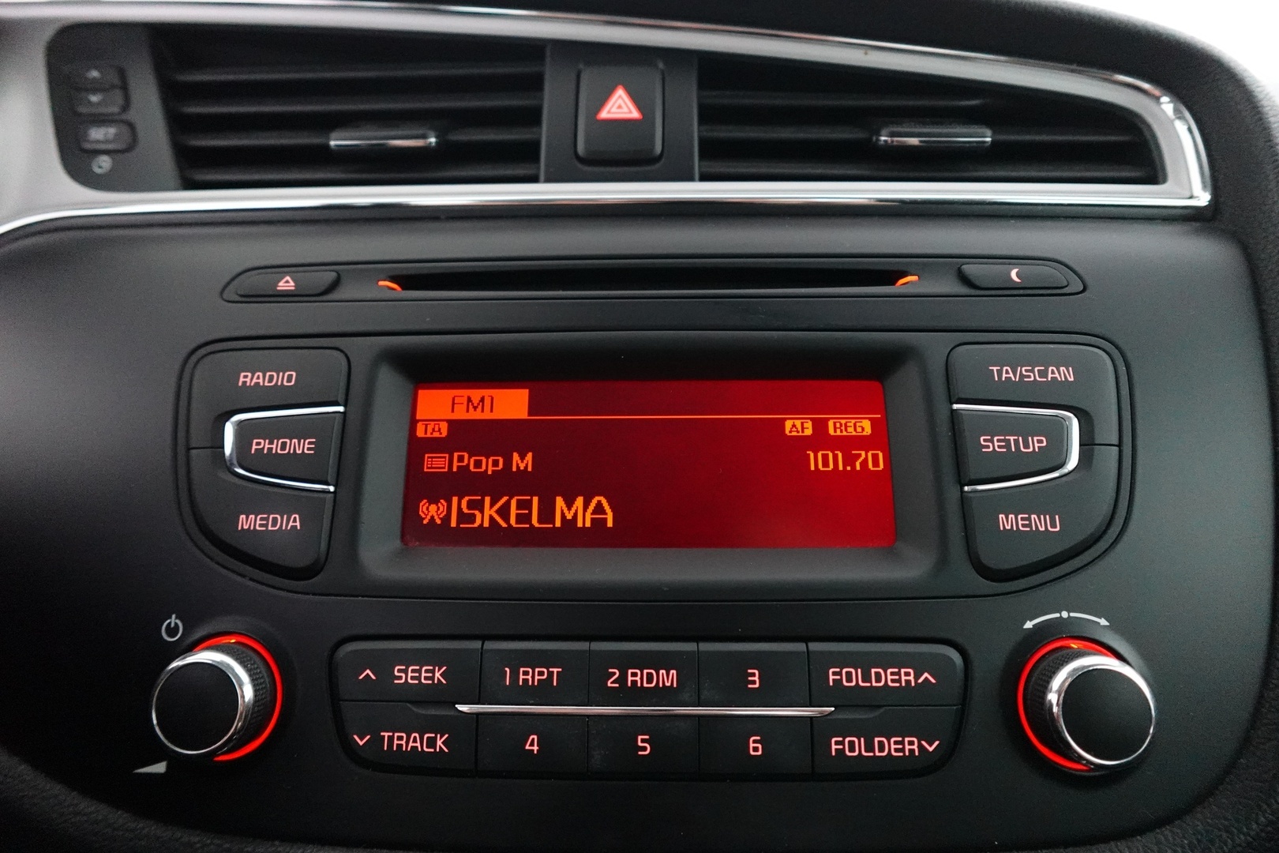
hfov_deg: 84.0
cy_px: 426
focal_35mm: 20
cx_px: 640
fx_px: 710
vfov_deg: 61.9
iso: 3200
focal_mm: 7.6
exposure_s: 1/80
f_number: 2
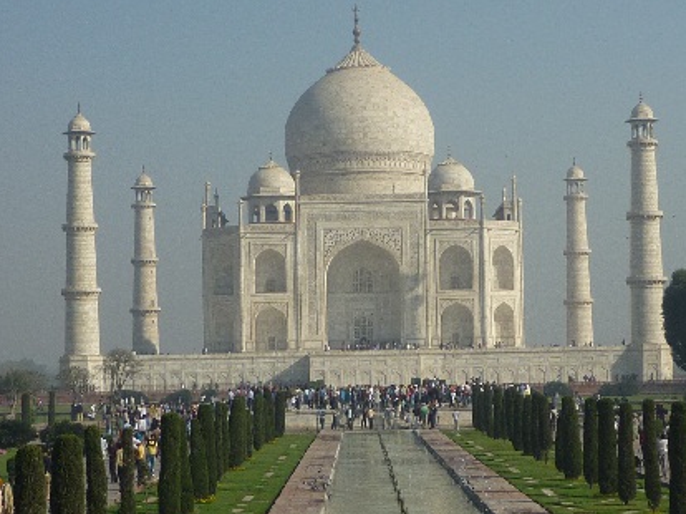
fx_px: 1862
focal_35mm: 94
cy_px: 244
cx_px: 358
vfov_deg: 15.7
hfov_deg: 20.9
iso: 80
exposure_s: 1/1000
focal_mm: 7.4
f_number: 4.2
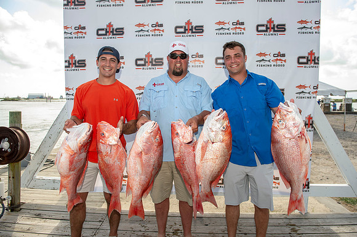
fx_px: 238
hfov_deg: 73.8
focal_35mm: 24
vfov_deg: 53.1
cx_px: 178
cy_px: 118
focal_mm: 24
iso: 50
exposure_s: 1/250
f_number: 5
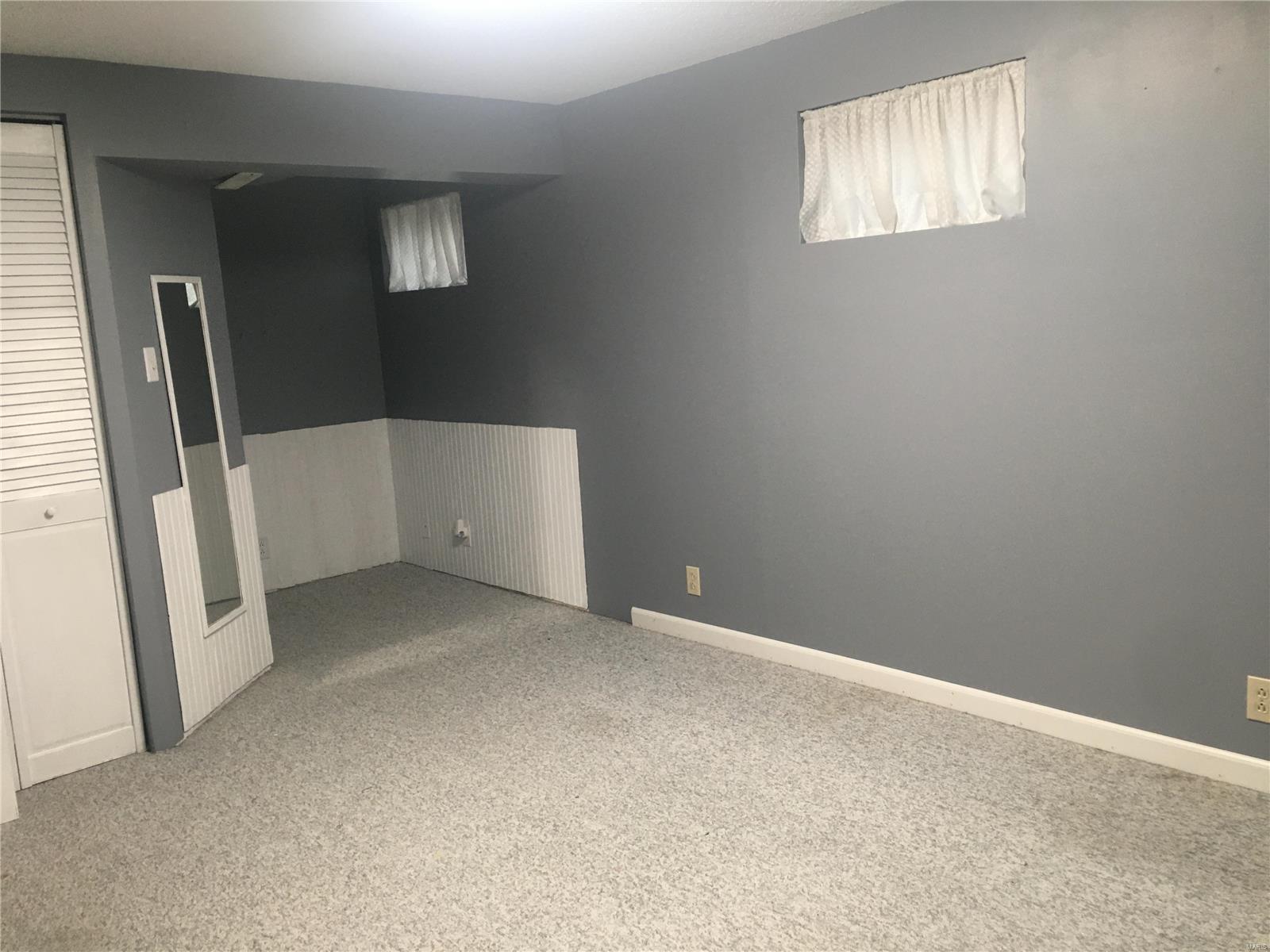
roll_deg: +4.4
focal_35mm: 29
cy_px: 476
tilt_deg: -8.3
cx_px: 635
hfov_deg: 61.7
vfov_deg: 48.2
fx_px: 1064
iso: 100
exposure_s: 1/30
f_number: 2.2
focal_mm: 4.15
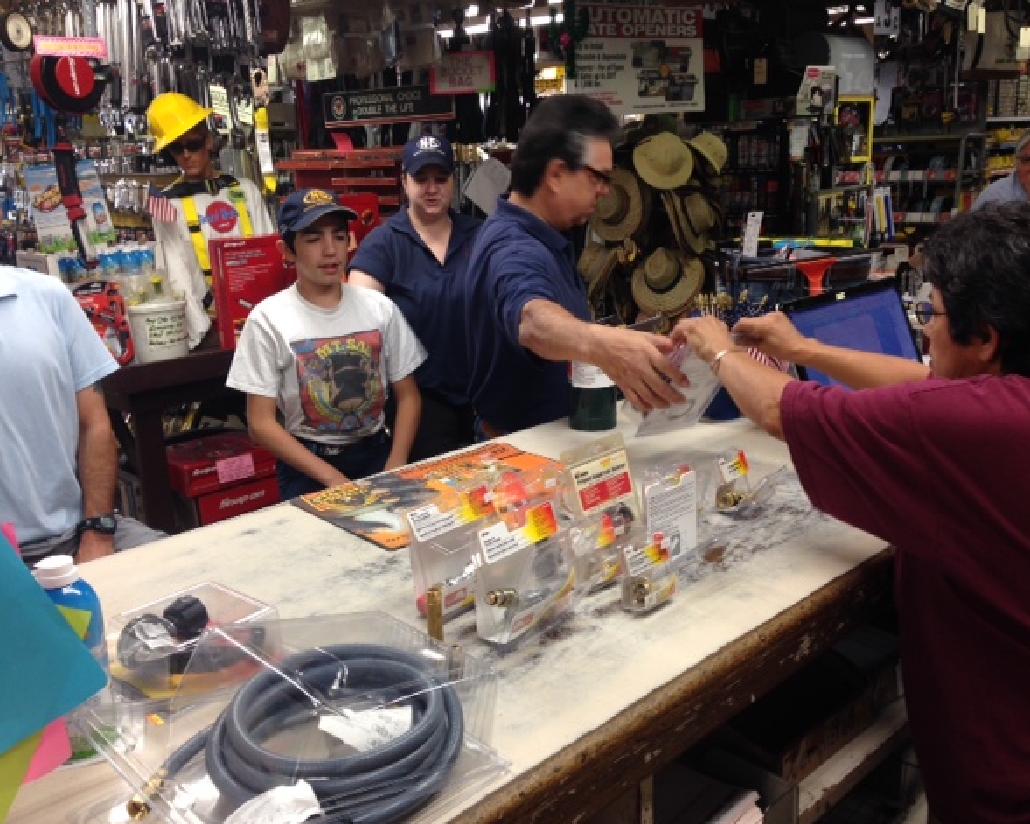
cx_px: 519
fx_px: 1067
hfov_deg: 51.5
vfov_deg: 42.2
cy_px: 413
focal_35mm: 35
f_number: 2.4
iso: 50
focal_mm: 4.12
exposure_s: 1/20
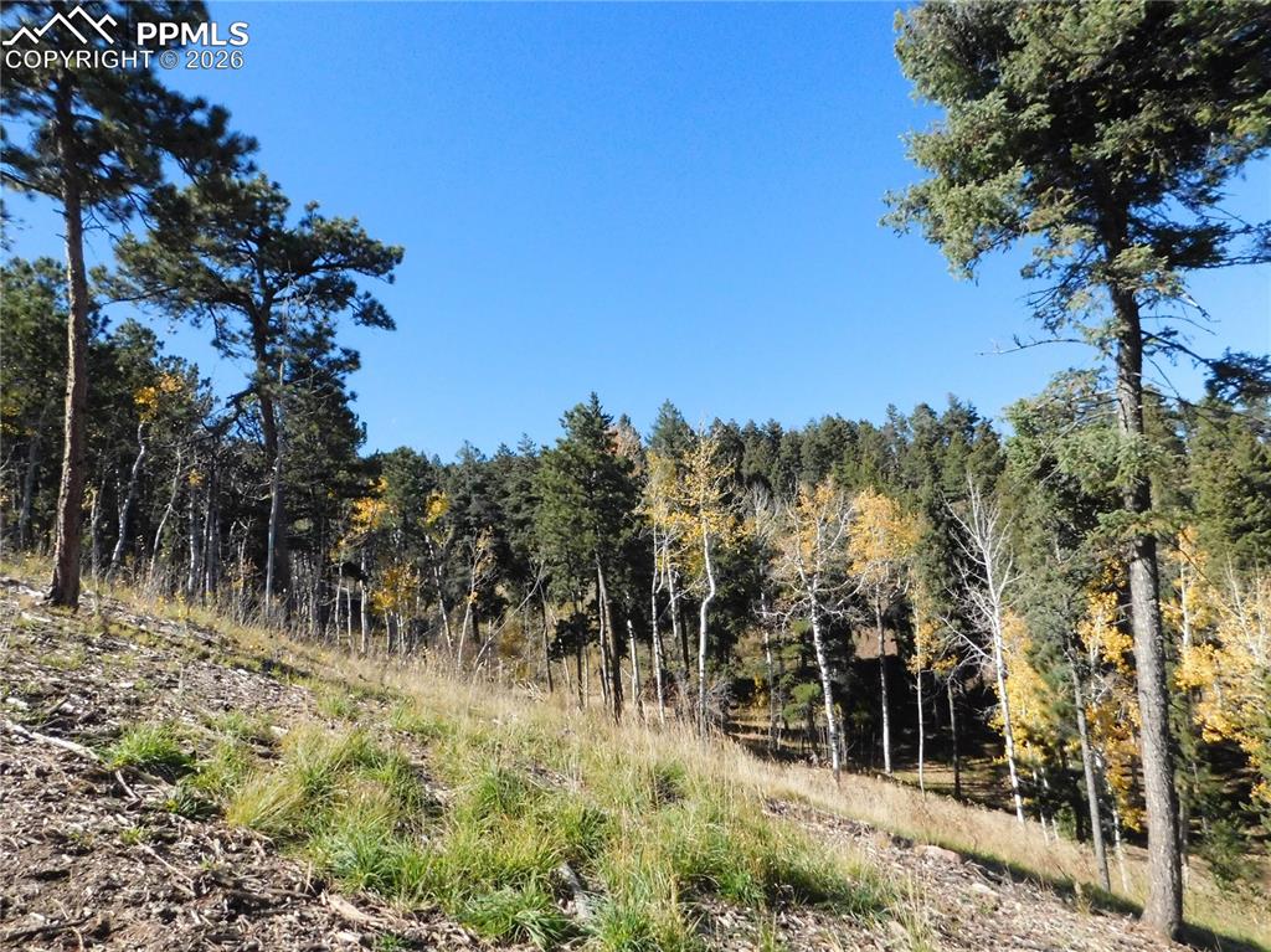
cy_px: 476
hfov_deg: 74.0
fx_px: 844
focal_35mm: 23
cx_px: 636
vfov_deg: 58.8
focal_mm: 4
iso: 800
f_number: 6
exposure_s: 1/1500
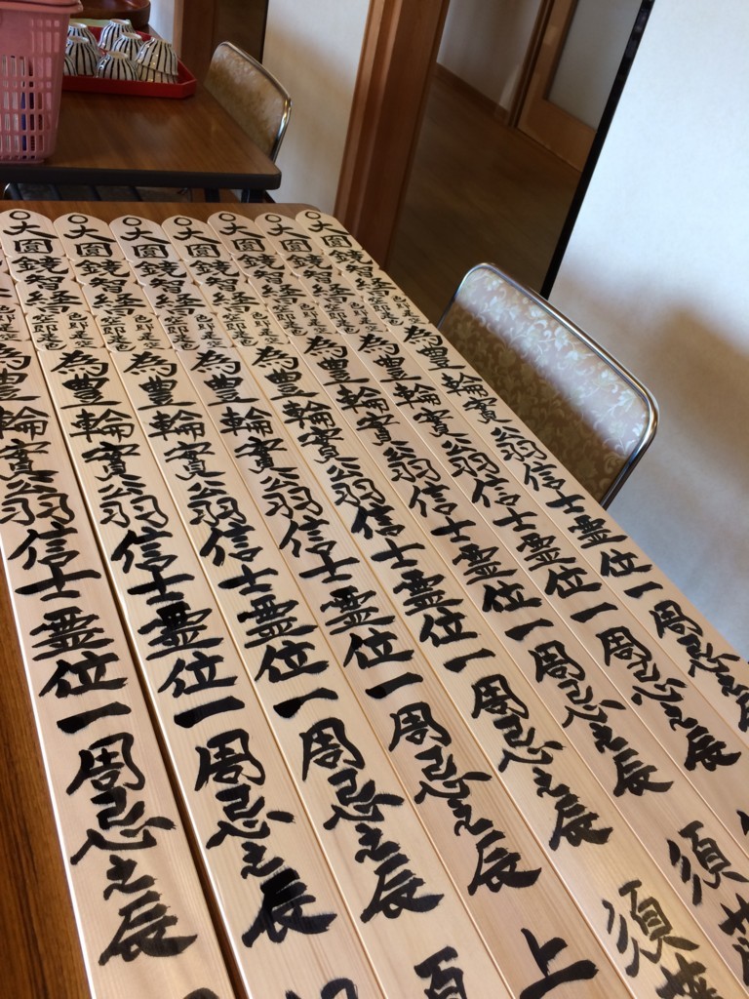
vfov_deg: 61.7
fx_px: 837
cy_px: 500
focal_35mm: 29
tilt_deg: -44.1
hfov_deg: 48.2
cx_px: 374
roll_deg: -13.6
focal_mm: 4.15
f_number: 2.2
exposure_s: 1/30
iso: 50
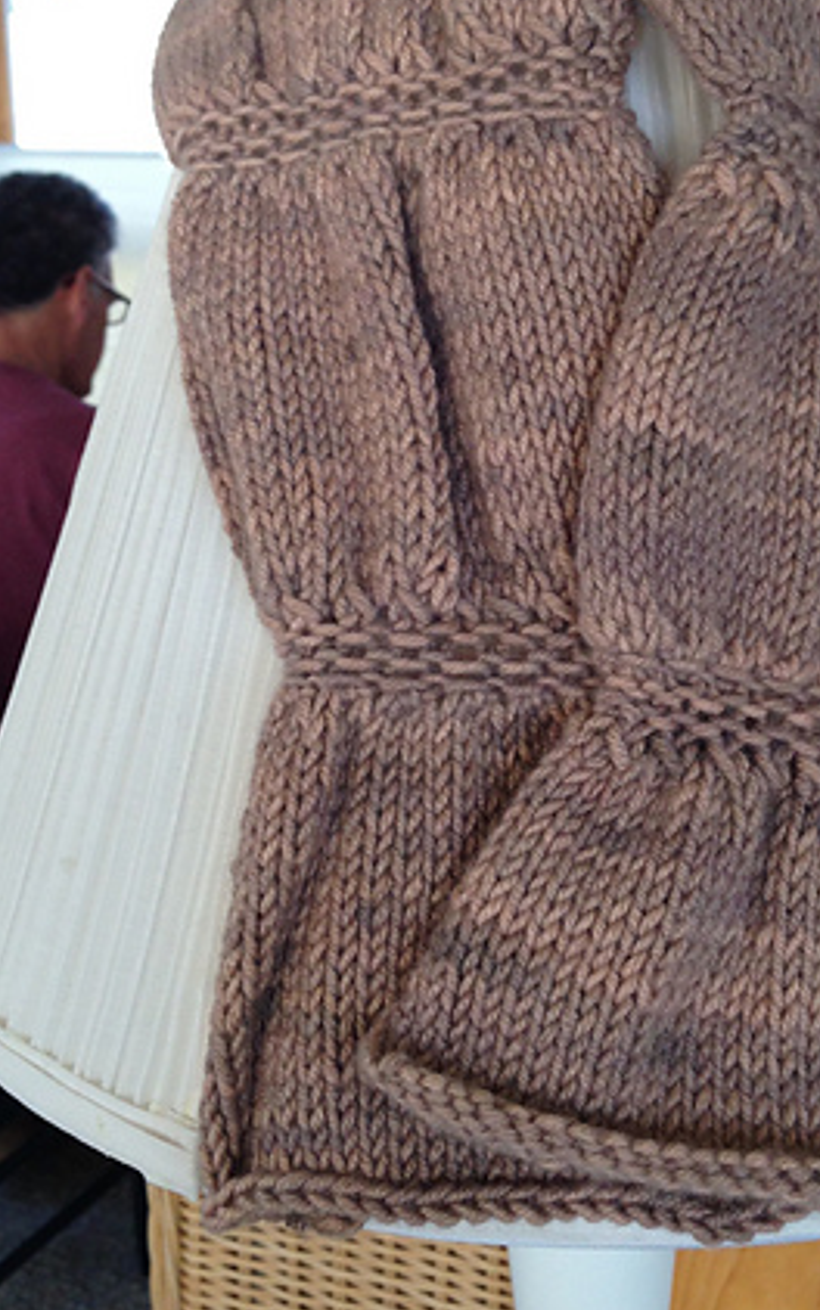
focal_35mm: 53
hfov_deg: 24.4
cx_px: 494
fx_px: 1894
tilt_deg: -11.1
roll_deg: -0.3
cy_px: 553
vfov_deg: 38.1
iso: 80
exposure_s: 1/120
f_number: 2.4
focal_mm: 4.12
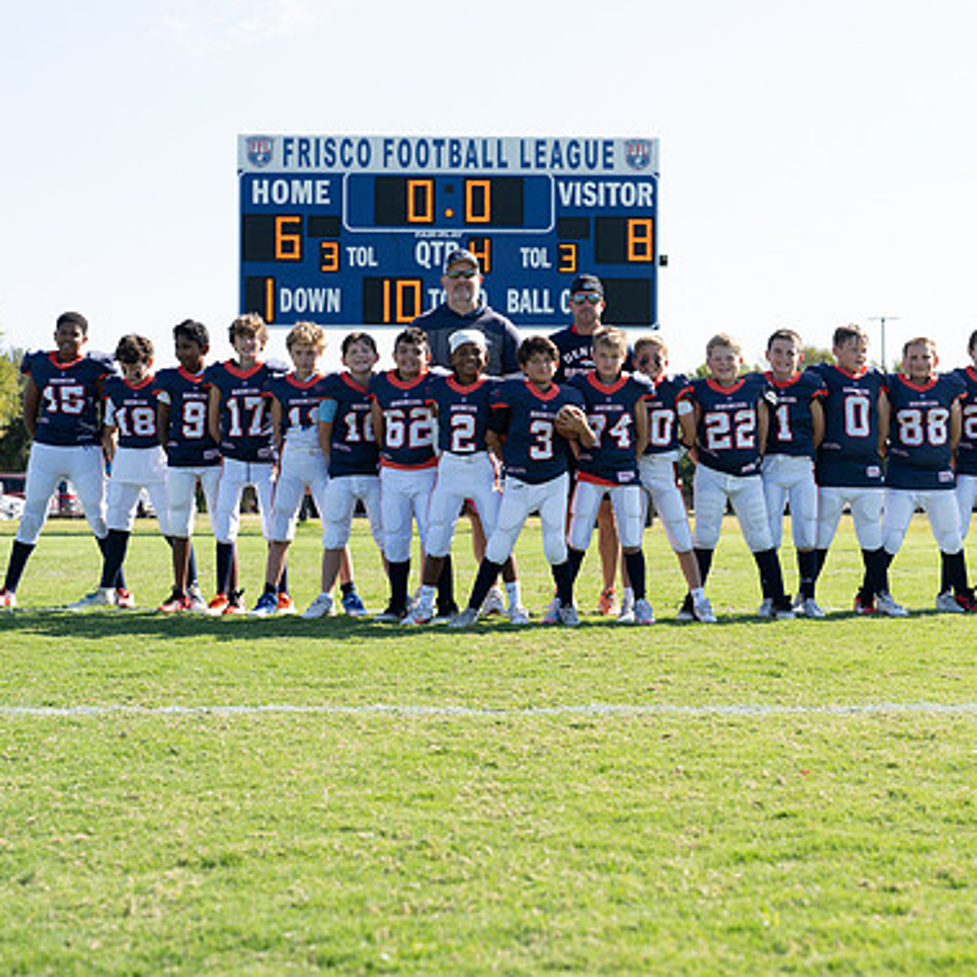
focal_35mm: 65
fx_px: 2076
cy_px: 481
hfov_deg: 26.4
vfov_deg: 26.5
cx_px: 588
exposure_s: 1/500
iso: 100
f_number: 3.5
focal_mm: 50
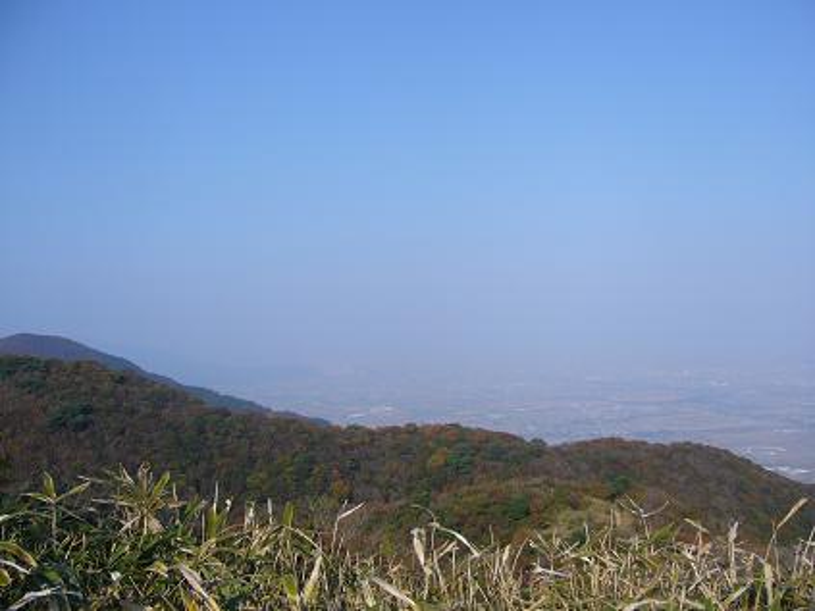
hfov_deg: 52.6
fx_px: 824
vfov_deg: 40.7
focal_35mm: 35
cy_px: 306
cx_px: 408
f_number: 5.6
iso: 80
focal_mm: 5.8
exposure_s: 1/500
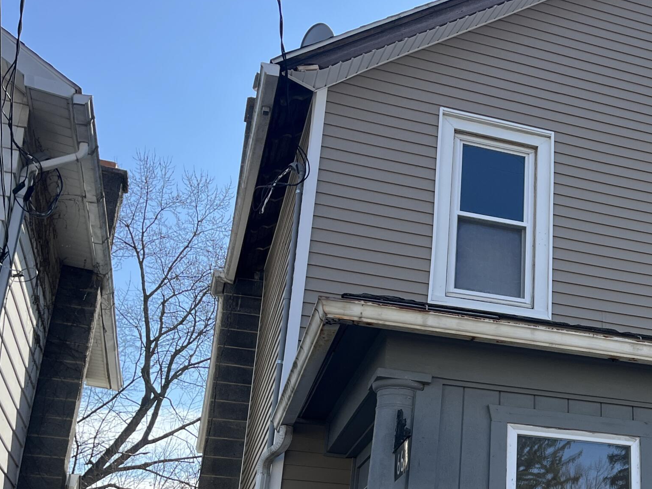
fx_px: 961
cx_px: 597
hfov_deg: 35.1
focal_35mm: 51
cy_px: 331
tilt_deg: +21.2
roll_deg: -0.5
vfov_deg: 28.4
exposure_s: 1/1647
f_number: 1.6
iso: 50
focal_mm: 5.1
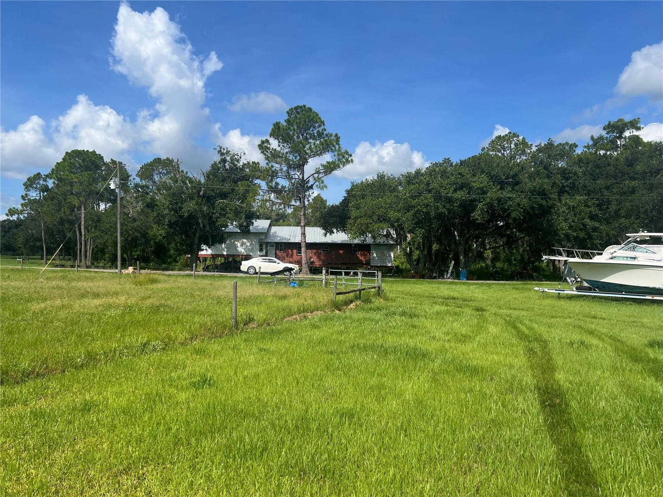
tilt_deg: -0.8
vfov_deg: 53.1
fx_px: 498
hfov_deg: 67.3
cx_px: 332
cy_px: 248
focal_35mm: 26
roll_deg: -1.0
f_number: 1.5
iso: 50
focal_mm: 5.7
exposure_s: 1/5319
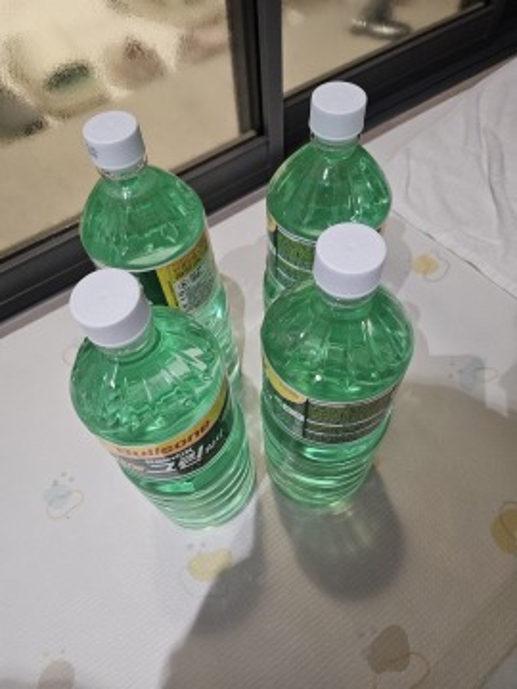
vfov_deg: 71.6
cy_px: 344
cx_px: 258
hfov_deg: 56.8
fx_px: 478
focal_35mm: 24
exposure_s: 1/120
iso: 500
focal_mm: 5
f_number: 1.8
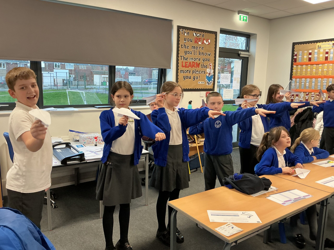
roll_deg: -1.6
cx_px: 167
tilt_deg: -9.0
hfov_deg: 61.7
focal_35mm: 29
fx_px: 280
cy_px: 125
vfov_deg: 48.2
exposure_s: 1/50
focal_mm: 3
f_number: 1.8
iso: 100
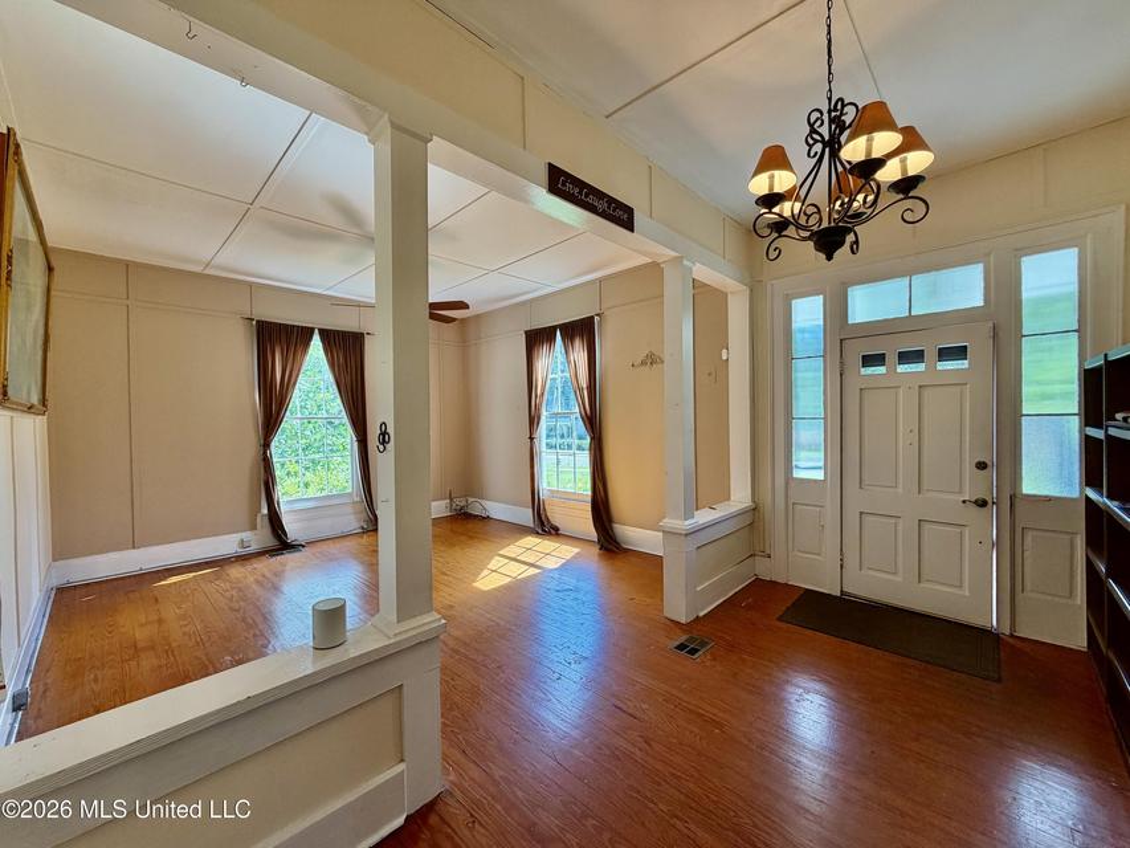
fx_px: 457
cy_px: 424
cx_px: 565
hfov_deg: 102.1
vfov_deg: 85.7
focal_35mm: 14
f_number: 2.2
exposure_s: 1/120
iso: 100
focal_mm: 2.22
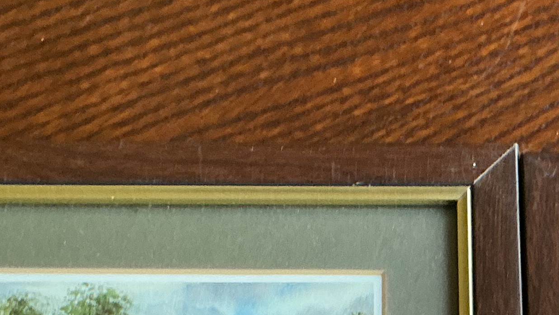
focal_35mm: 103
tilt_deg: -64.9
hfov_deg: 20.5
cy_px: 408
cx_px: 456
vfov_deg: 11.5
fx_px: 1527
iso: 80
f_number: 1.8
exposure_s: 1/60
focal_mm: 3
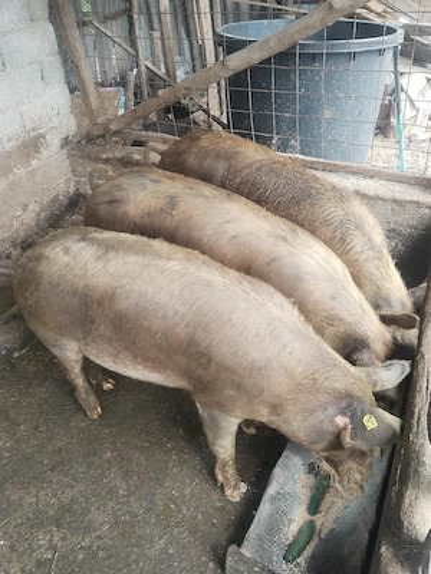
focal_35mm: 30
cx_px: 216
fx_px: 498
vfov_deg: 60.0
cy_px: 287
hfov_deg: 46.8
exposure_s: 1/100
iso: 161
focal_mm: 4.75
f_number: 1.8
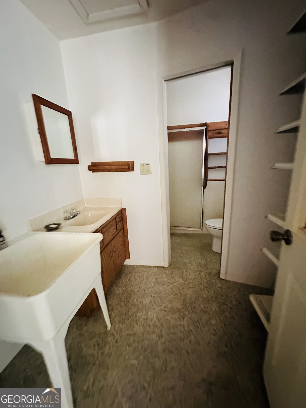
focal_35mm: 14
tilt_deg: -11.8
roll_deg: +4.8
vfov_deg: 102.1
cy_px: 204
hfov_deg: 85.7
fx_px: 165
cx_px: 153
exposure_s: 1/46
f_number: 2.2
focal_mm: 2.22
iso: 1250
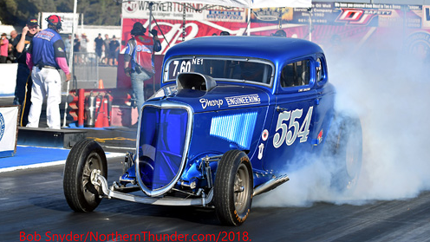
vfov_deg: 10.9
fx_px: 1266
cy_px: 115
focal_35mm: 111
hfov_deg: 19.3
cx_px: 215
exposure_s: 1/2000
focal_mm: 70
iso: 160
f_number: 5.6
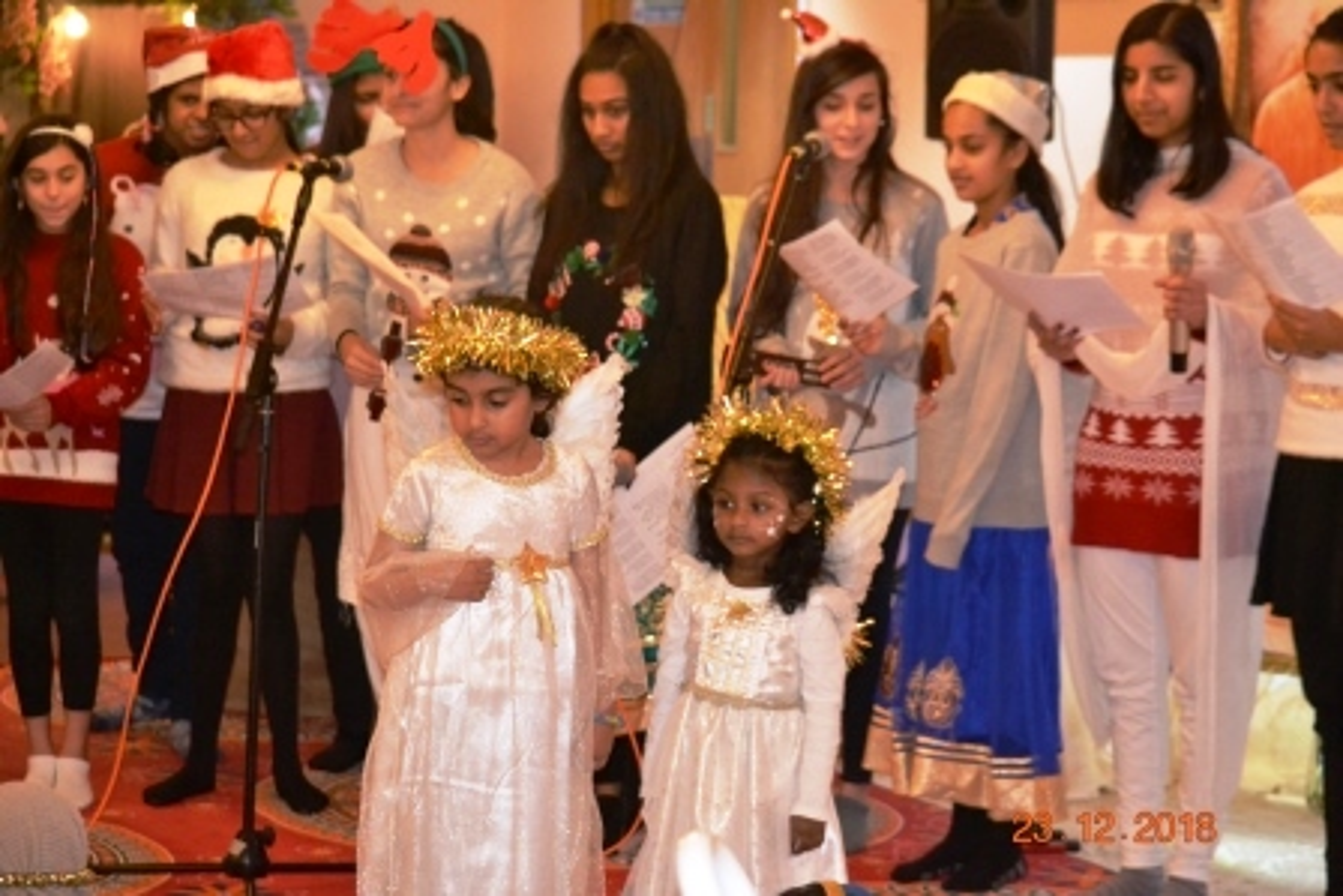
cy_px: 448
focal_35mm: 87
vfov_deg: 15.7
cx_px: 672
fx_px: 3246
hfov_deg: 23.4
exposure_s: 1/60
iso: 3200
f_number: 4.5
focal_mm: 58
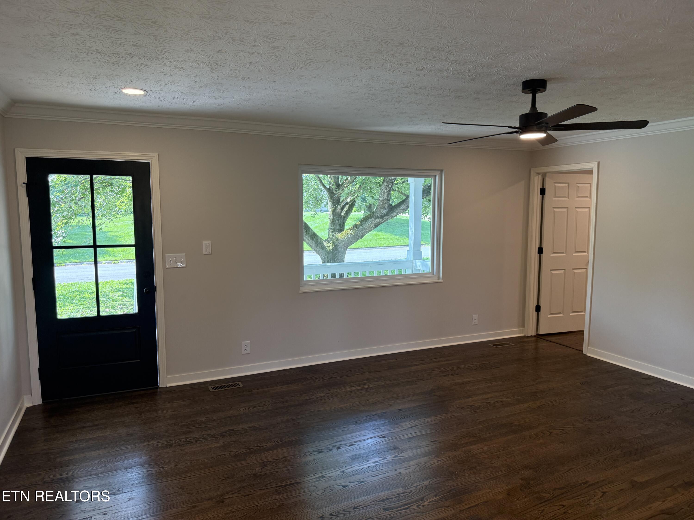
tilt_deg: -5.8
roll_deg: -1.0
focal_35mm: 24
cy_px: 260
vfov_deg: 56.8
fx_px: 481
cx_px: 347
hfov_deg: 71.6
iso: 200
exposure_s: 1/219
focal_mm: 6.76
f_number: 1.78
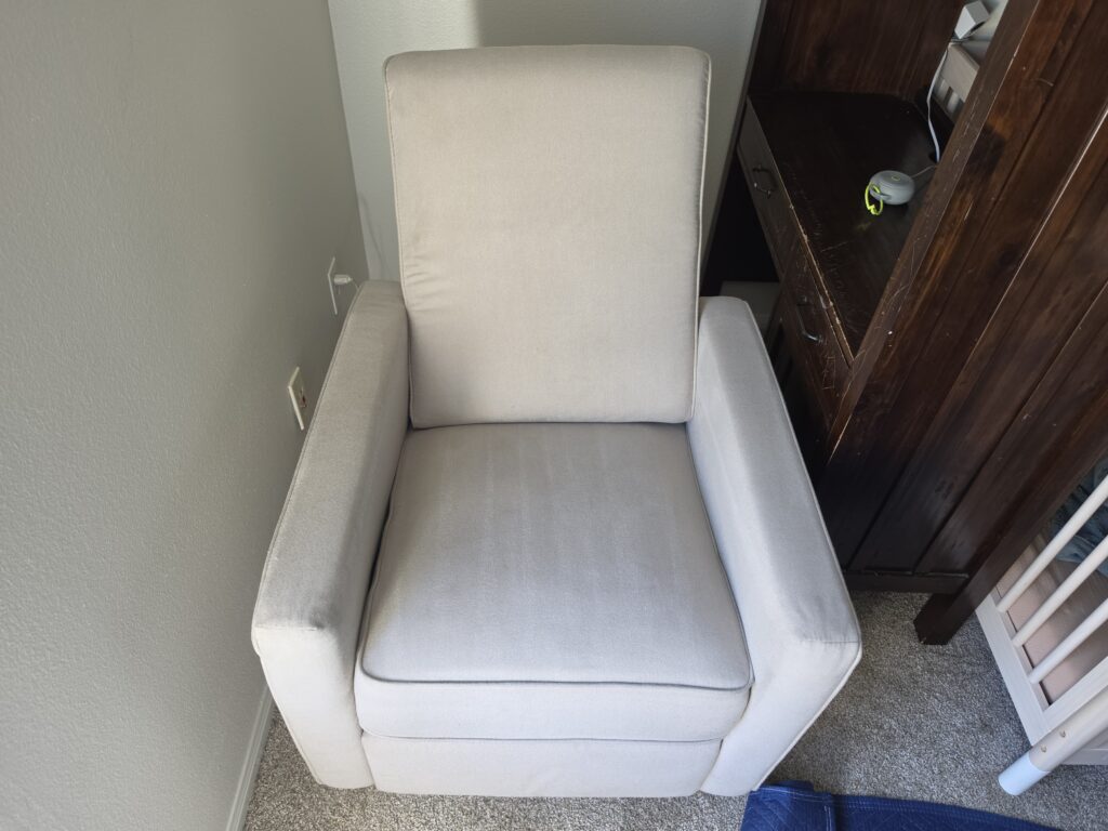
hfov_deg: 73.9
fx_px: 736
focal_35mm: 23
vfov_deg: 58.9
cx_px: 554
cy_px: 416
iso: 100
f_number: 1.4
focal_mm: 6.5
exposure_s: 1/120
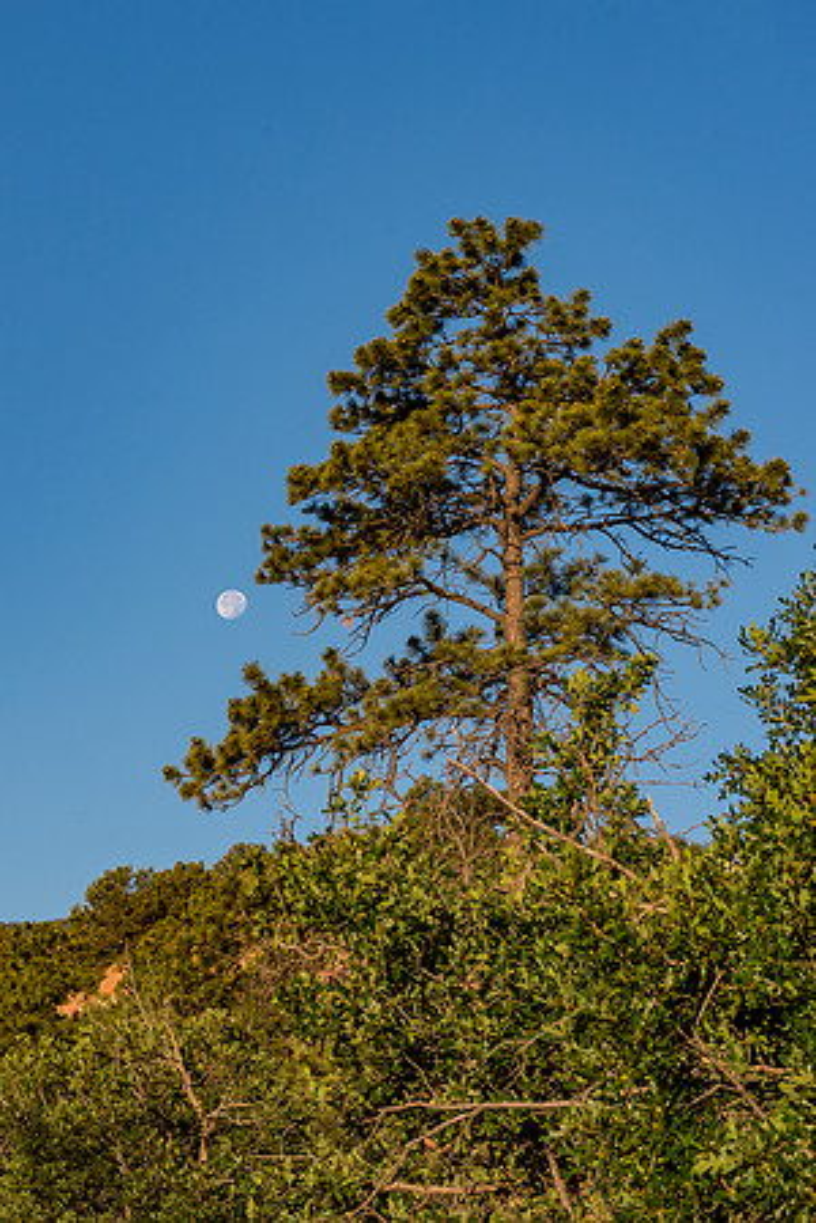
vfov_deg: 19.4
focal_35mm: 105
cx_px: -36
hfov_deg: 12.8
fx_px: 3573
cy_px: 612
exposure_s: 1/160
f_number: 9
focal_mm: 70
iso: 320
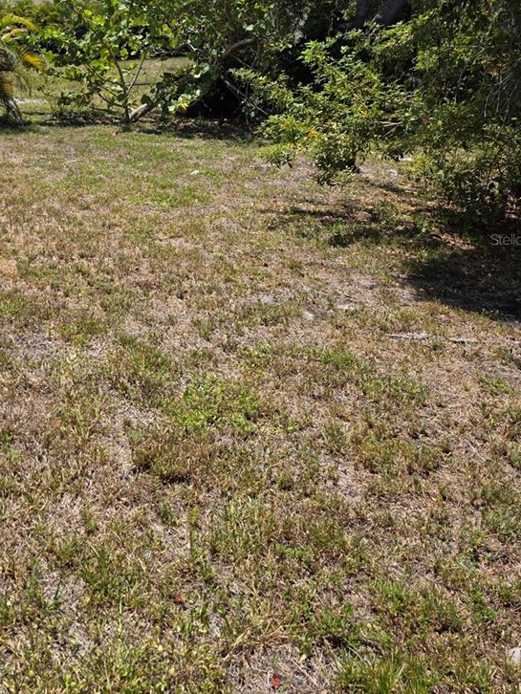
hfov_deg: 36.8
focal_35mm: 38
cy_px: 239
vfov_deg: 48.3
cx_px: 128
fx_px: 762
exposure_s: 1/5608
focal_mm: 6.3
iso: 80
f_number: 1.7
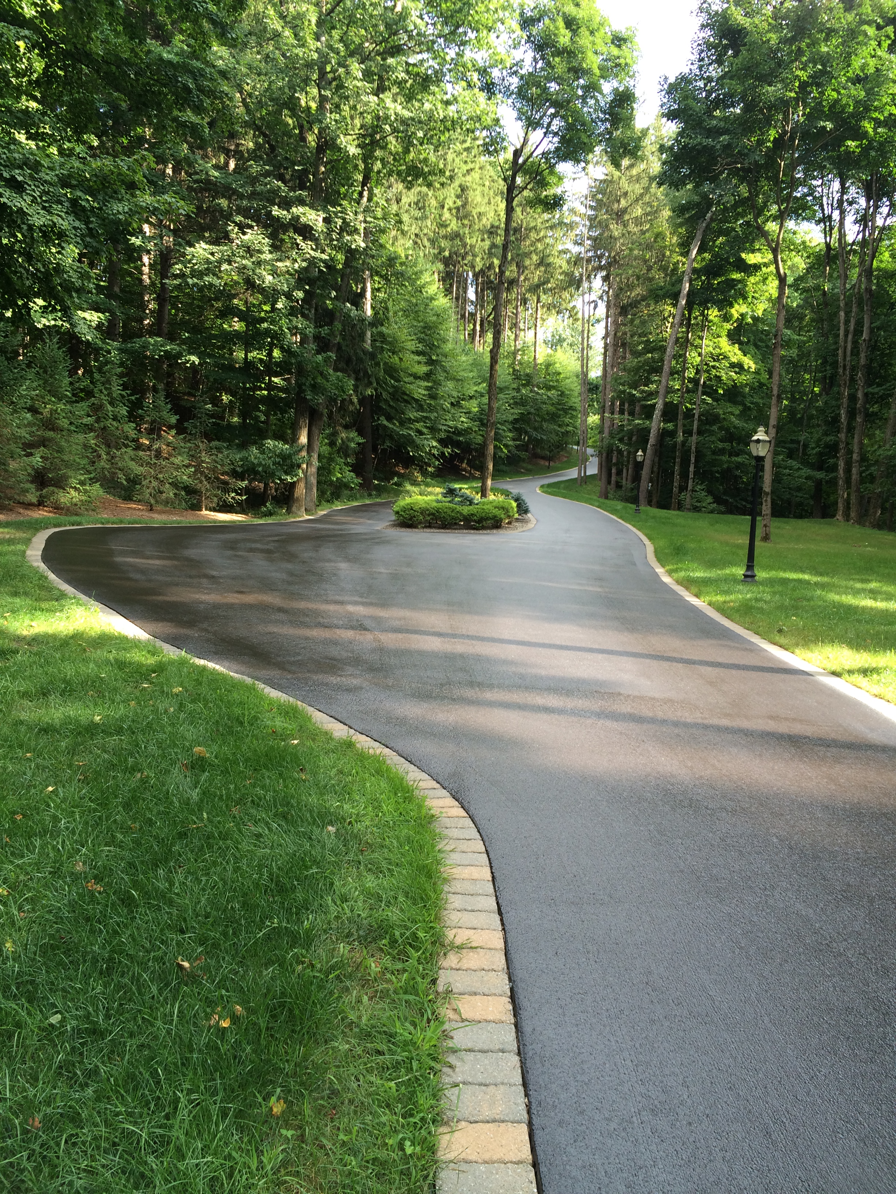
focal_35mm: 30
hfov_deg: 46.8
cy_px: 597
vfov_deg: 60.0
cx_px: 448
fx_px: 1035
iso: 32
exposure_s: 1/122
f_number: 2.2
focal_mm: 4.12
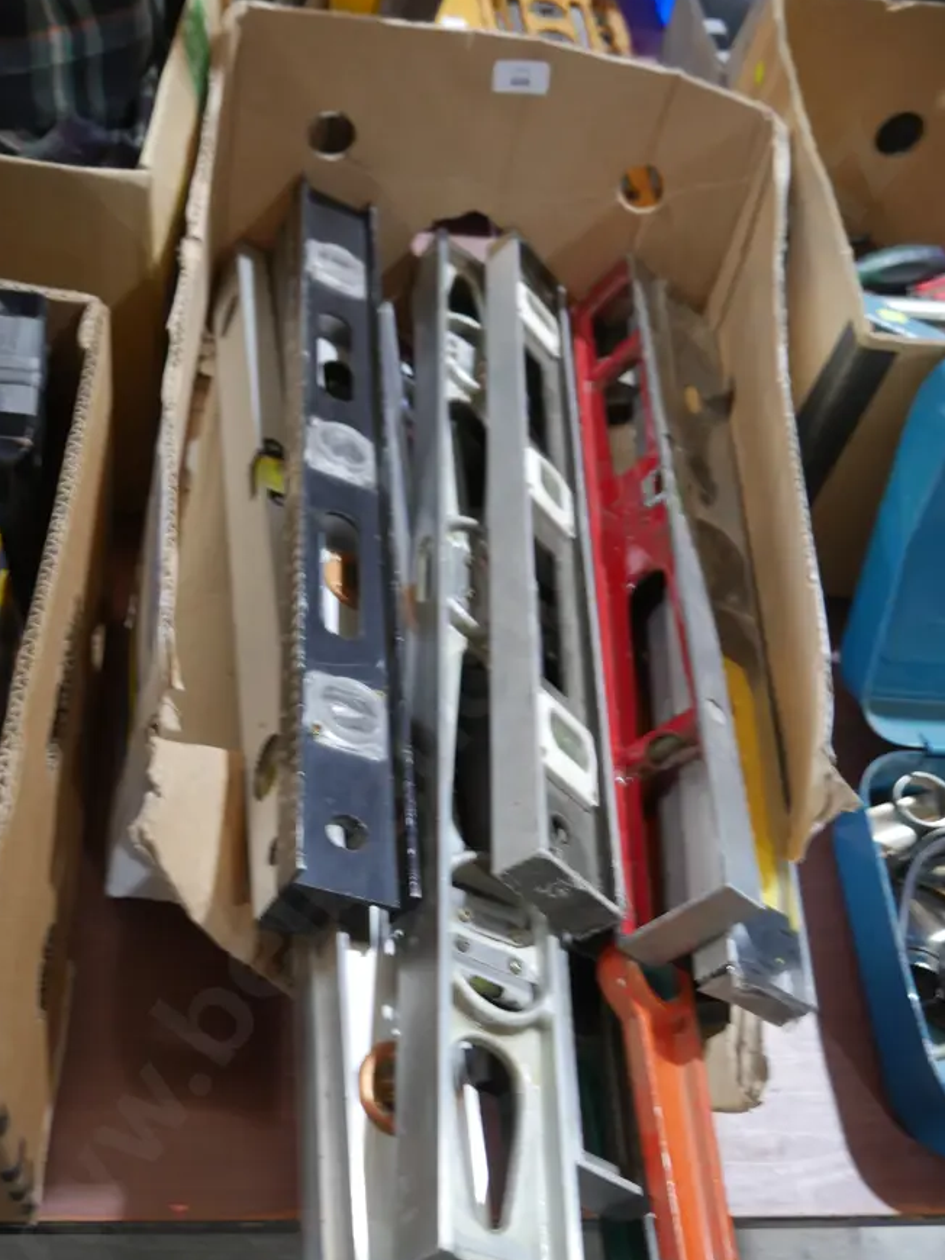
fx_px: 1201
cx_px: 436
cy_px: 731
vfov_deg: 55.1
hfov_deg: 42.9
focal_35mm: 33
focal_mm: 14
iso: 640
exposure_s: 1/60
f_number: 3.5
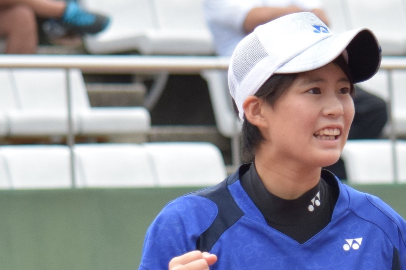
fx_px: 3608
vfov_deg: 4.3
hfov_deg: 6.4
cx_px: 320
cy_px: 260
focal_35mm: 320
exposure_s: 1/2500
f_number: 4.8
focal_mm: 110
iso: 1250
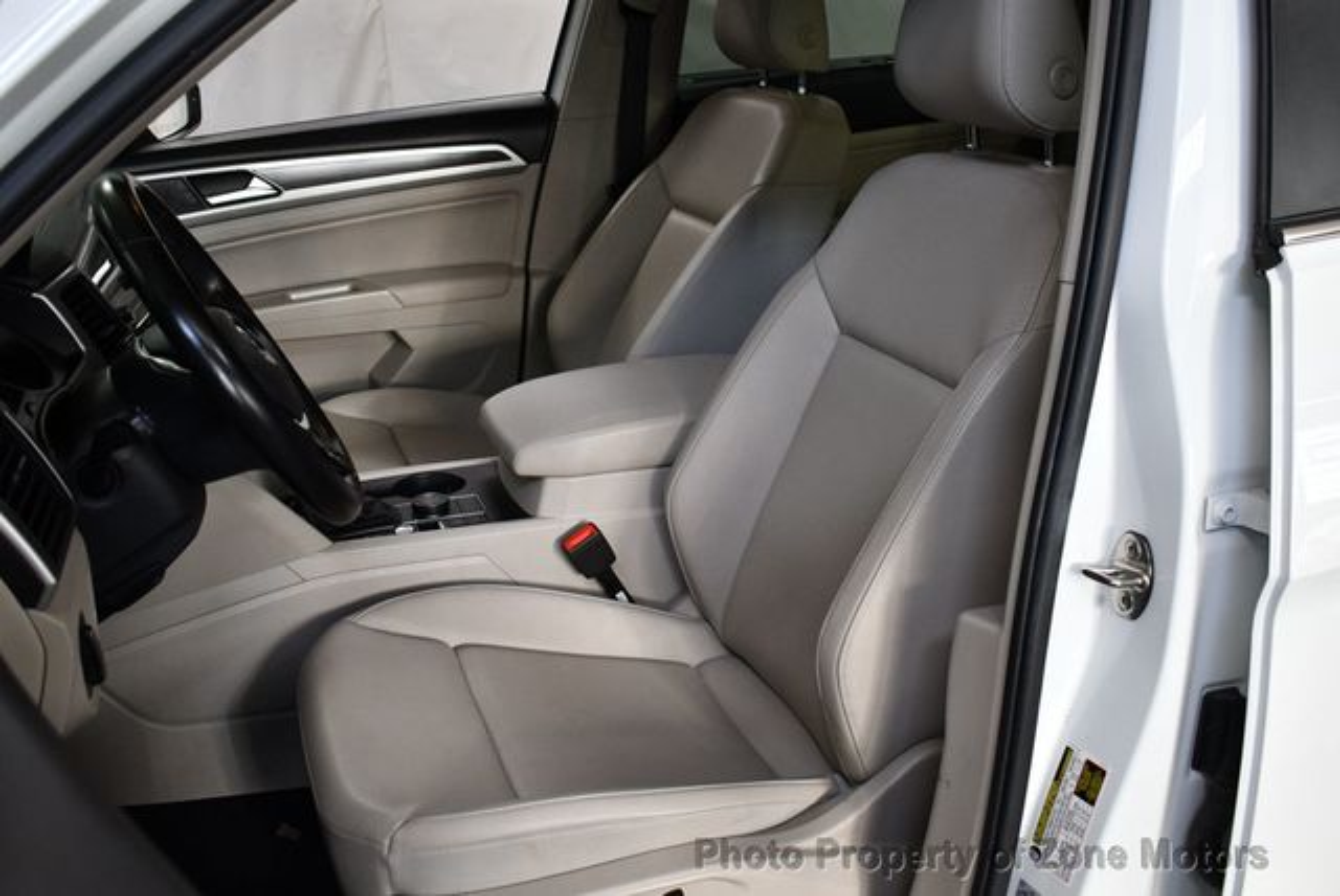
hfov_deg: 53.1
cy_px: 448
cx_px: 670
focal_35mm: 36
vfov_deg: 36.9
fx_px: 1341
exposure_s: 1/200
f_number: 3.5
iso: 800
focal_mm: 18
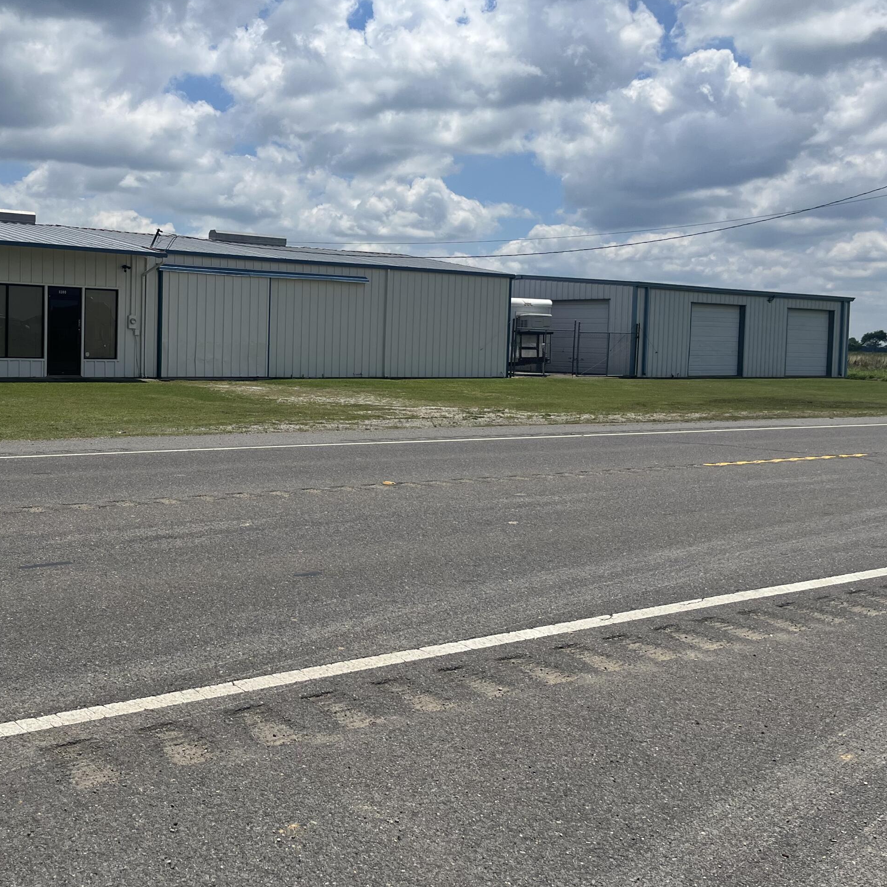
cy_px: 373
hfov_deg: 45.2
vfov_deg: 45.9
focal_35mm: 36
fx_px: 1044
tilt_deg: -3.0
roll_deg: -1.3
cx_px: 285
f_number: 1.6
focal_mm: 5.1
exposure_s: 1/7874
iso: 50
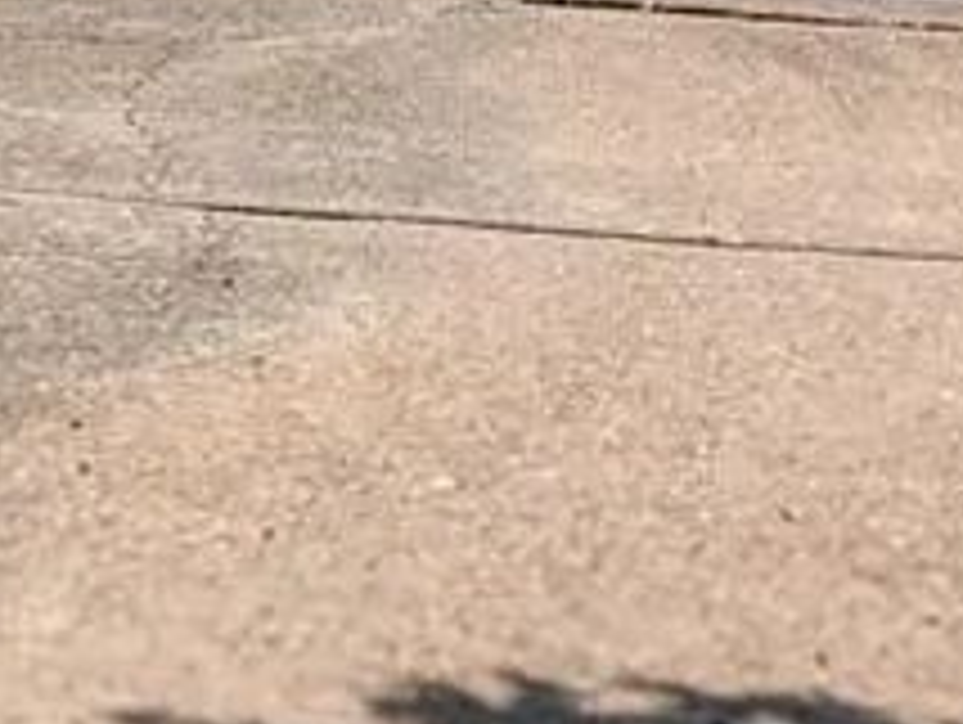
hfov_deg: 14.7
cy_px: -121
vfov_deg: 12.6
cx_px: -842
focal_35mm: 115
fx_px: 3203
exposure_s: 1/1095
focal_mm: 6.9
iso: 19
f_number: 1.68
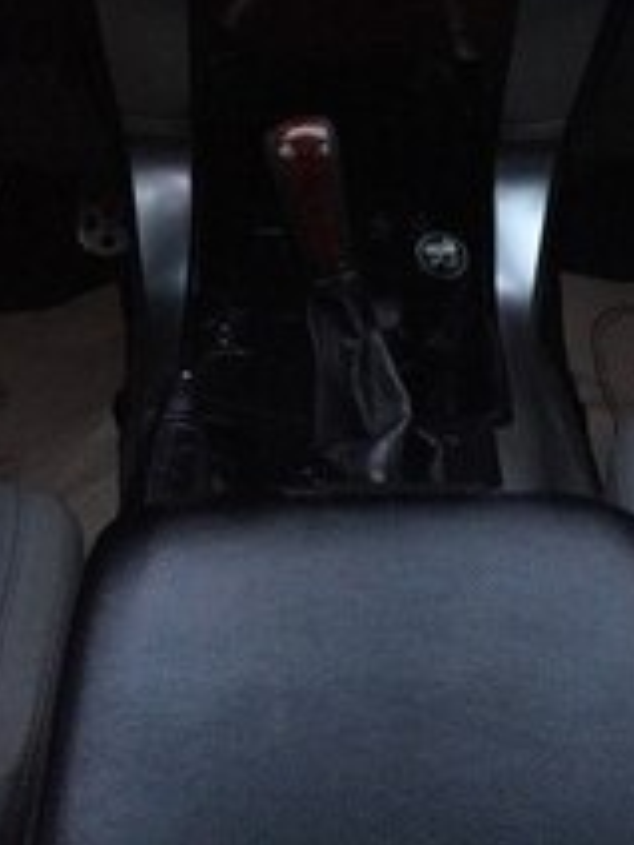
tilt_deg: -15.5
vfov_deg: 25.9
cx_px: 443
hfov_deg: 21.5
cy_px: -140
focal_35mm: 68
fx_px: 1661
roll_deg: -4.8
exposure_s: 1/25
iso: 250
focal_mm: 4.15
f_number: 2.2
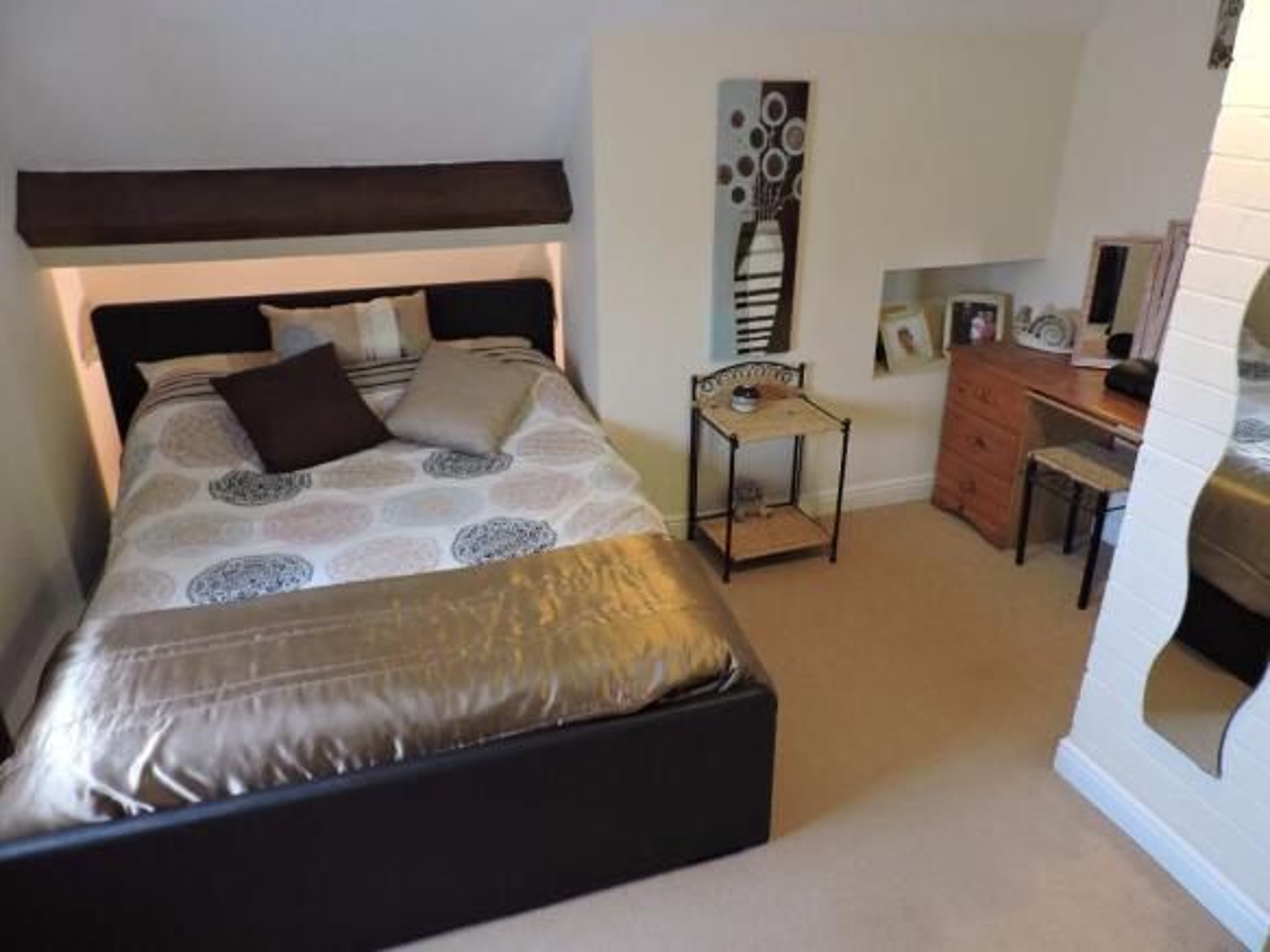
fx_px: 880
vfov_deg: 56.8
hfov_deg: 71.6
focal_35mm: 24
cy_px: 476
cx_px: 635
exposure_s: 1/10
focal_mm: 4.3
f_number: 3
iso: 400
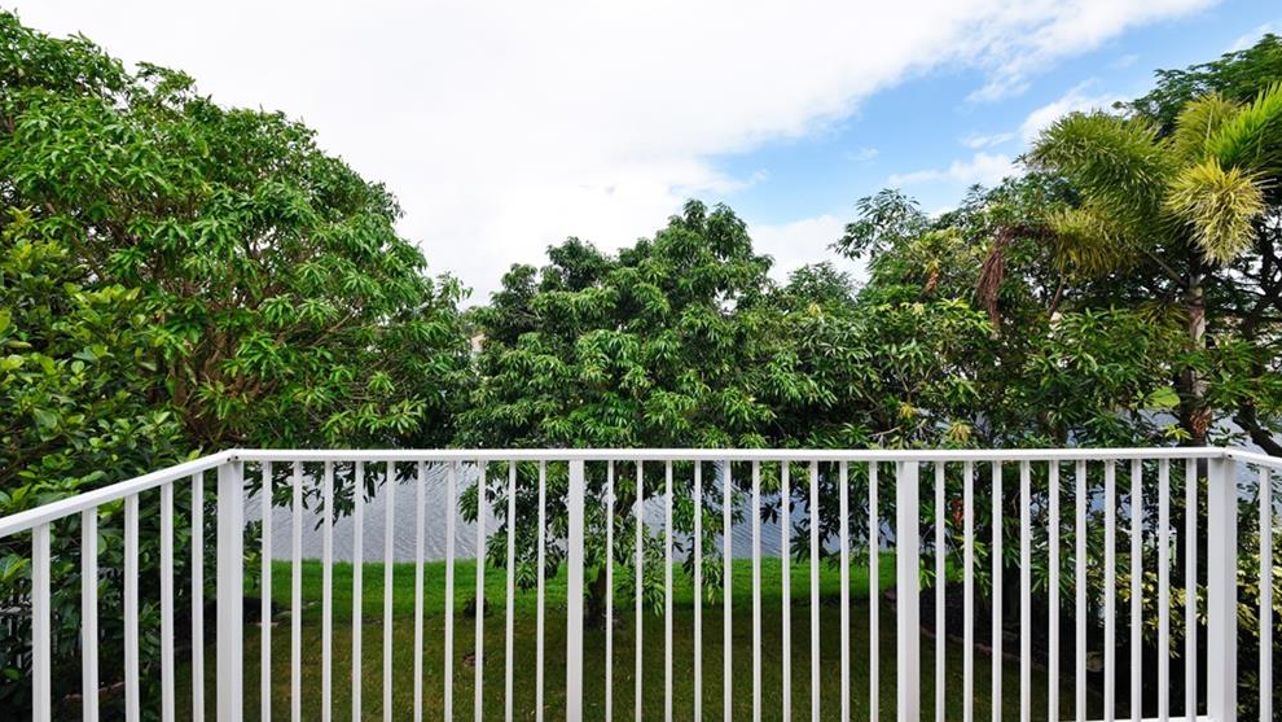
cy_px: 336
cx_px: 631
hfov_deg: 110.8
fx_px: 442
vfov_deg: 78.3
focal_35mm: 13
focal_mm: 12
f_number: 11
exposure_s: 1/160
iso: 200
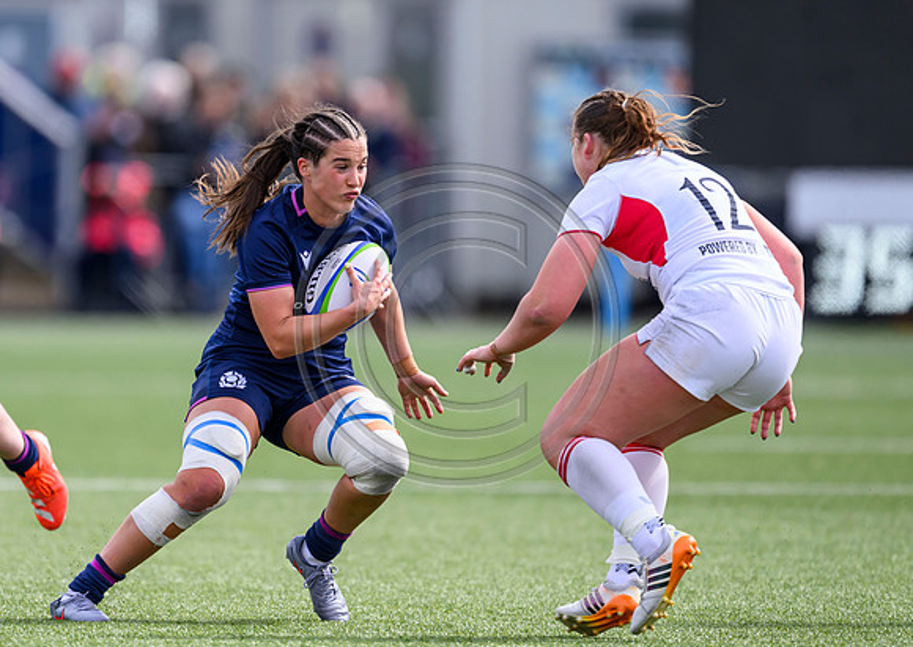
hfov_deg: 2.7
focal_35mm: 754
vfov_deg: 1.9
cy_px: 235
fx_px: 19500
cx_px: 295
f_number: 4
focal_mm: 560
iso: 500
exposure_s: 1/2000
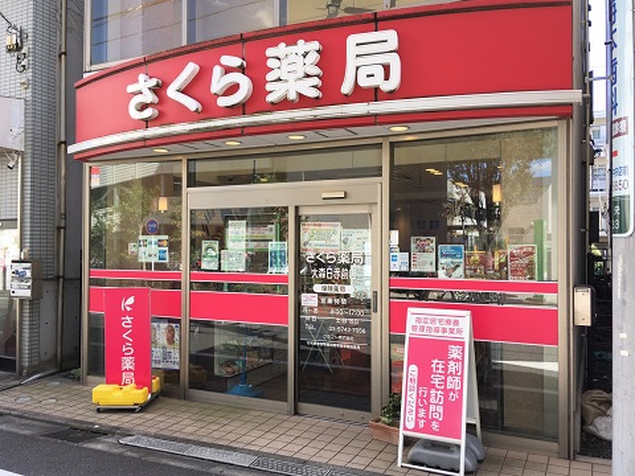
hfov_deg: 61.7
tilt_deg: -0.6
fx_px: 532
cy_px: 238
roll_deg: -1.5
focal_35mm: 29
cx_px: 318
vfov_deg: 48.2
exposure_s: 1/246
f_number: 2.2
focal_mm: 4.15
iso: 25
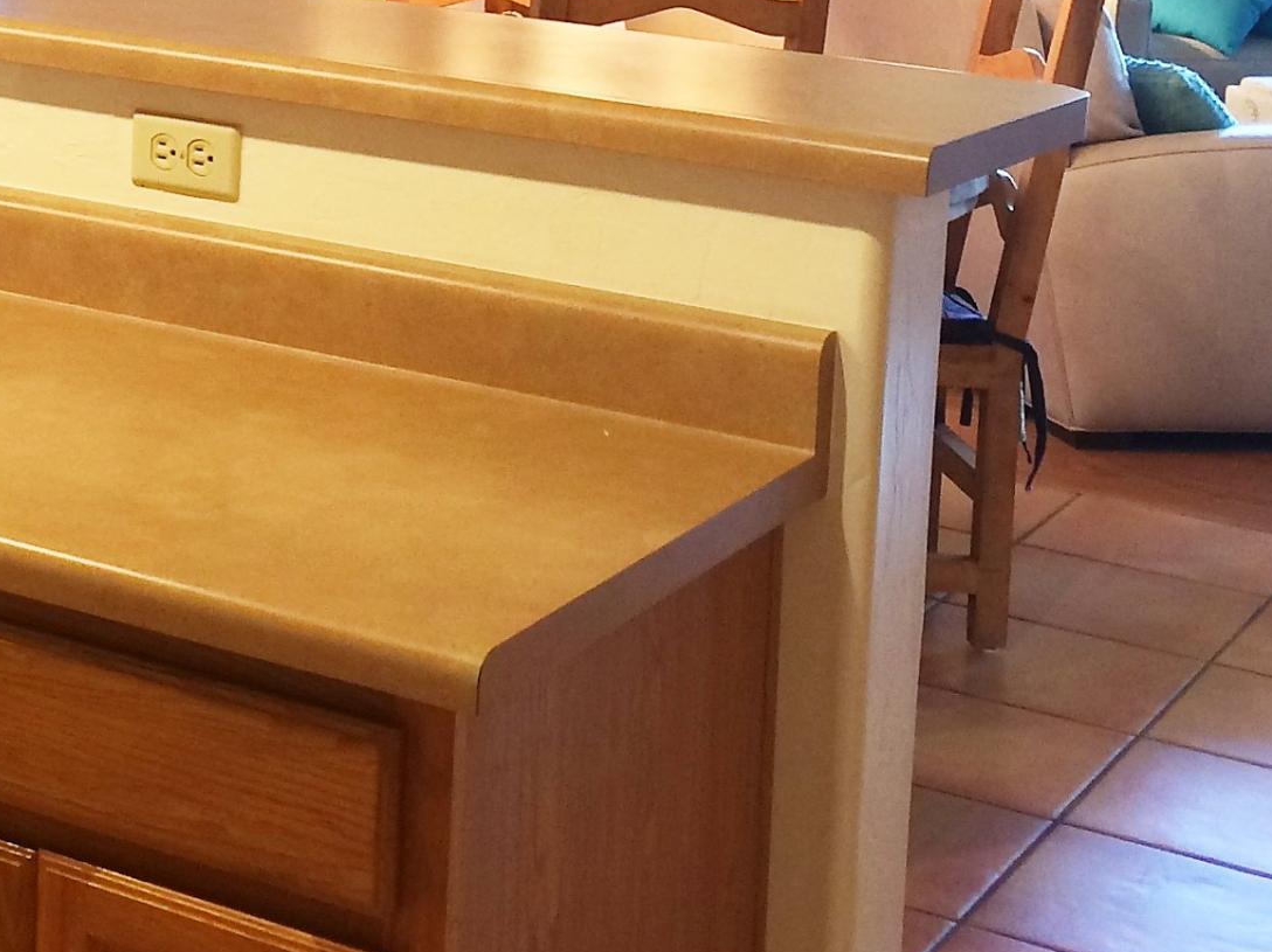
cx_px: -54
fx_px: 2938
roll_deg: -2.1
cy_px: -249
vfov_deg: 17.4
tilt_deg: -5.1
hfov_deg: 23.2
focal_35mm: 80
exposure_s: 1/30
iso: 160
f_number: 2.2
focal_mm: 4.15
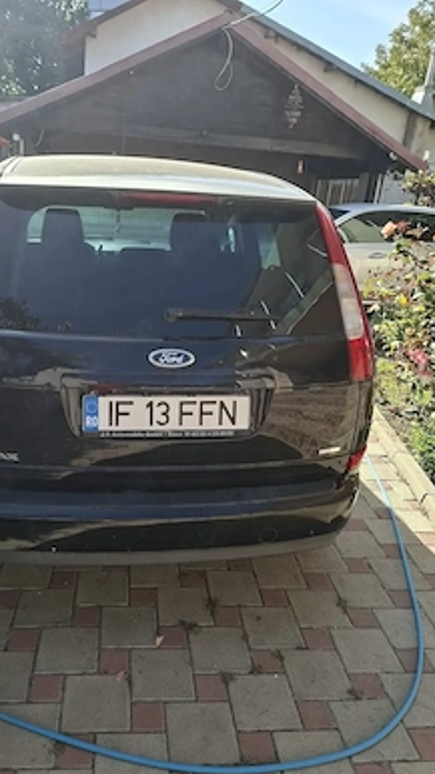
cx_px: 158
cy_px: 399
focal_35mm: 26
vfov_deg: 71.9
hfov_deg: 43.9
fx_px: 533
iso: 50
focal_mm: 5.54
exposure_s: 1/830
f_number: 1.8
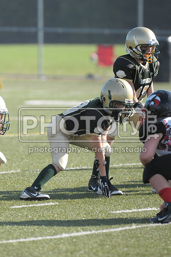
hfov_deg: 3.4
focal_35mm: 405
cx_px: 86
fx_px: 2894
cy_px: 128
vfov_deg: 5.1
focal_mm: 270
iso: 1600
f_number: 4
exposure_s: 1/5000
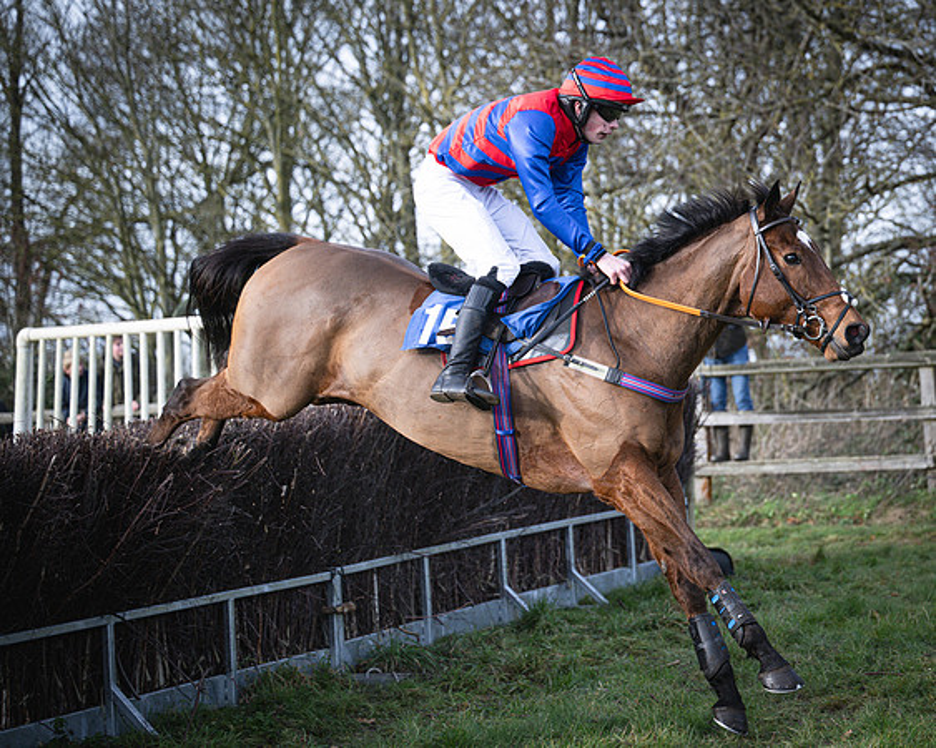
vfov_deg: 16.8
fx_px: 2530
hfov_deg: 20.9
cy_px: 340
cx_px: 629
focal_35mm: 91
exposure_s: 1/2000
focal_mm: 70
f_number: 2.8
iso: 400
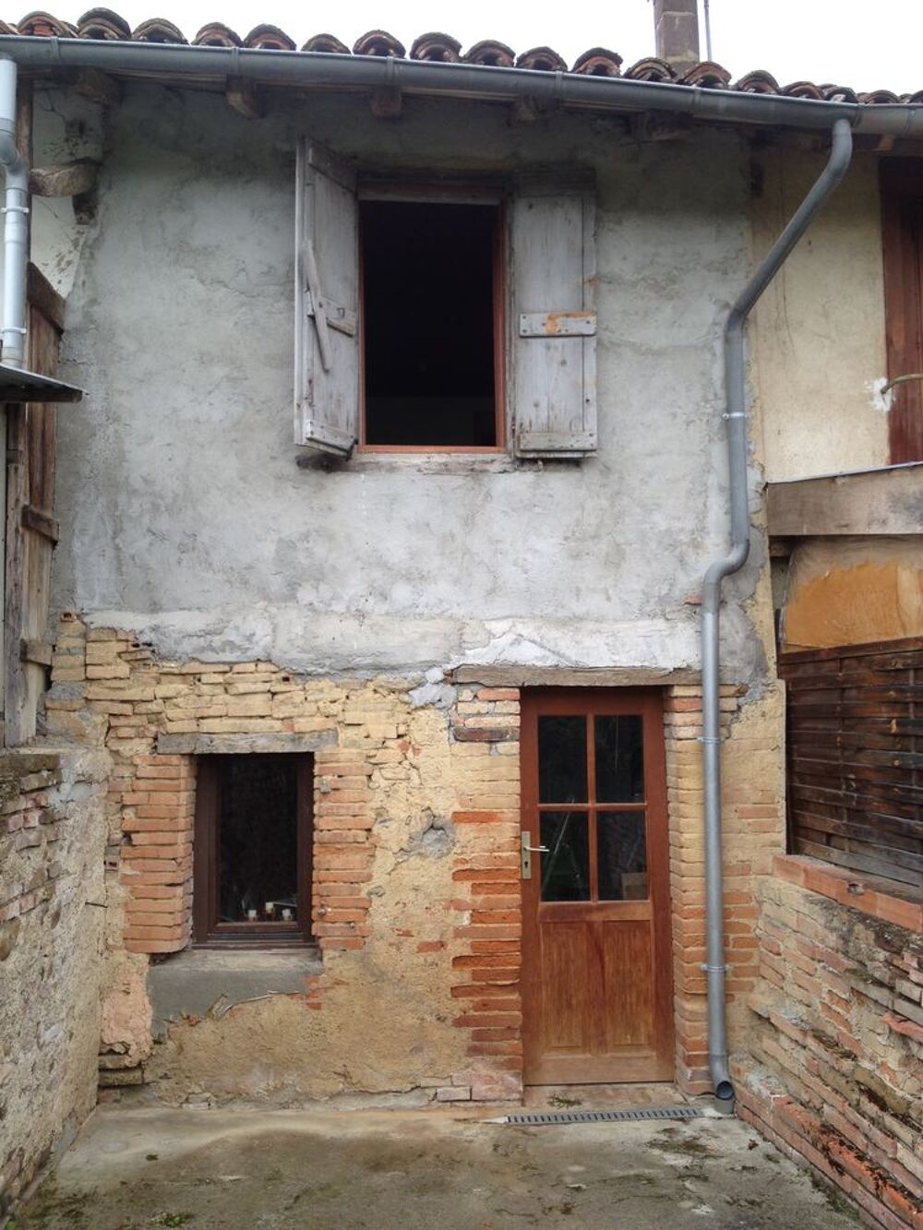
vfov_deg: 52.6
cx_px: 462
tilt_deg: +6.2
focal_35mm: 35
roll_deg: +1.5
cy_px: 615
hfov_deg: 40.7
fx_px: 1244
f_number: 2.4
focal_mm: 4.28
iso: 50
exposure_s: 1/418
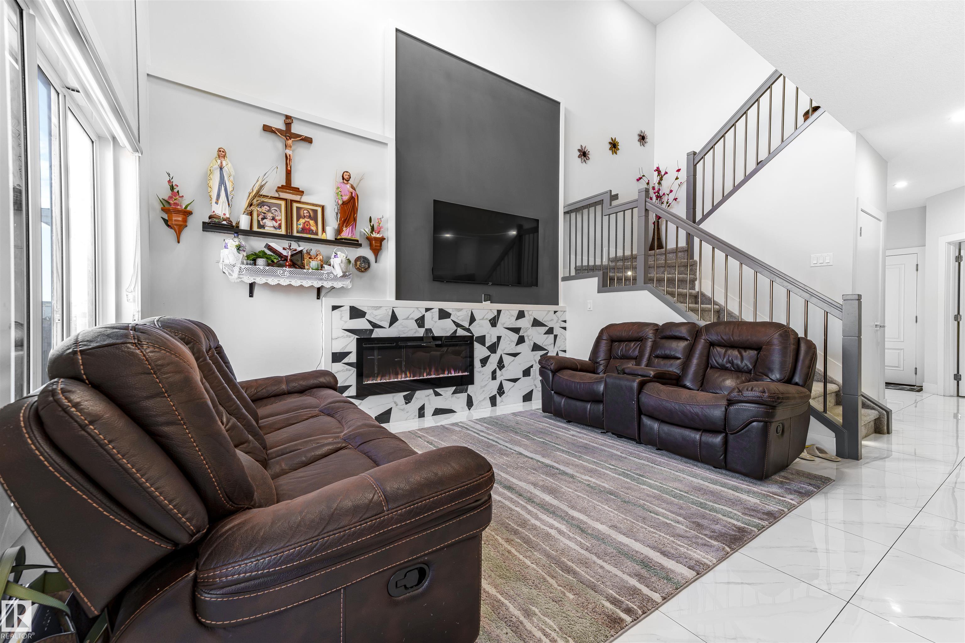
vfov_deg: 81.2
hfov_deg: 104.3
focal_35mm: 14
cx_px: 482
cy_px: 322
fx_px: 375
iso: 125
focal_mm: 14
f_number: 8
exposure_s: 1/5
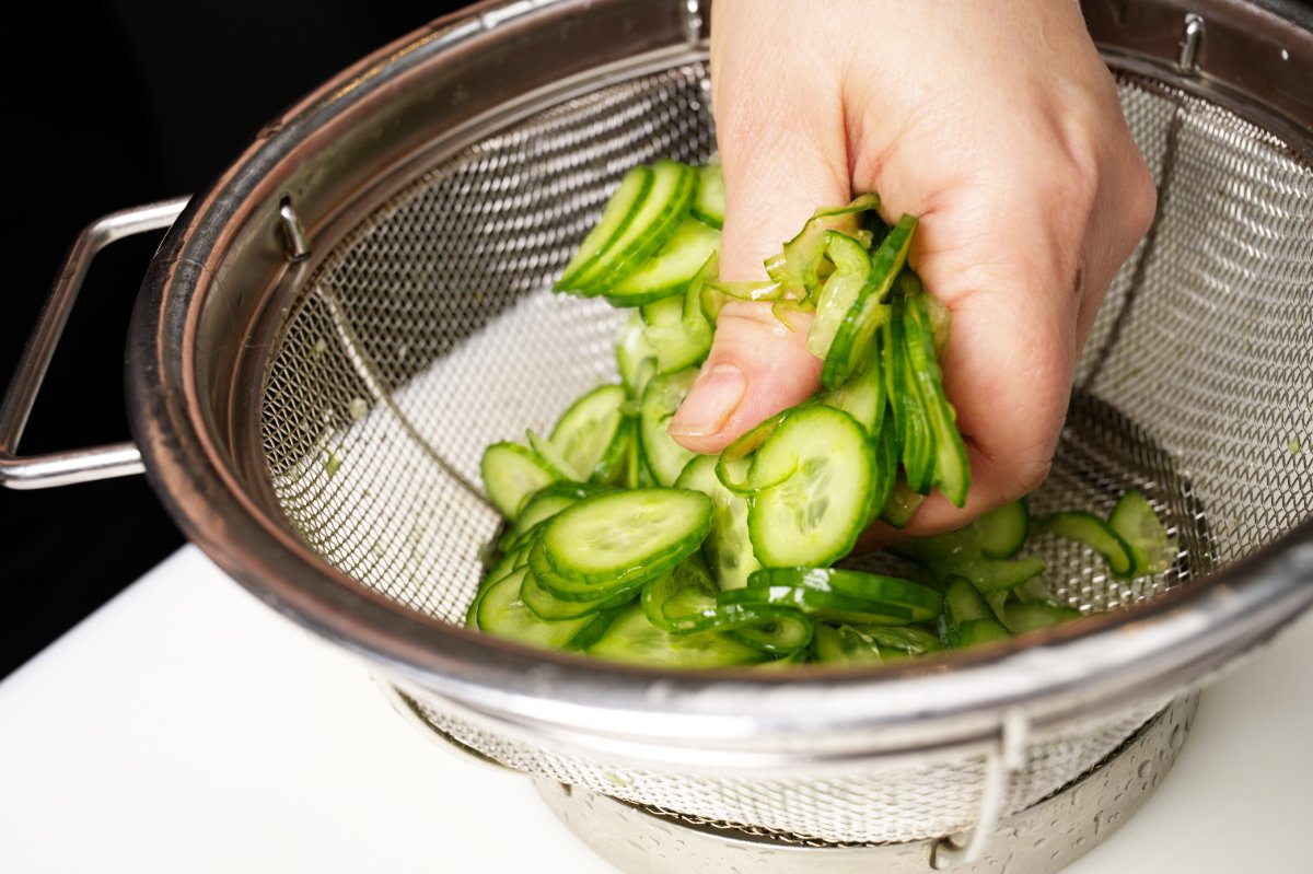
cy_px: 437
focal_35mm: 53
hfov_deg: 37.5
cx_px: 656
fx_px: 1932
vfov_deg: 25.5
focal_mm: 53
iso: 800
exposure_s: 1/800
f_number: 8
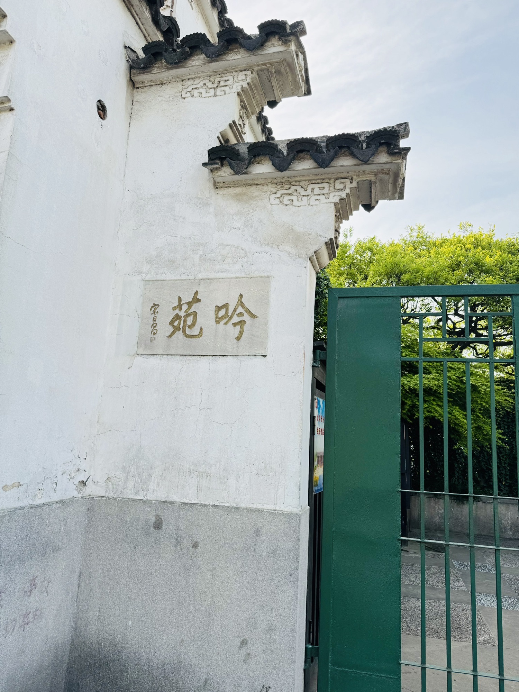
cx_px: 260
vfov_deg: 71.6
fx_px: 480
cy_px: 346
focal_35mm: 24
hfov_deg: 56.8
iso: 80
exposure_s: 1/1311
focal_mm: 6.86
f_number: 1.78
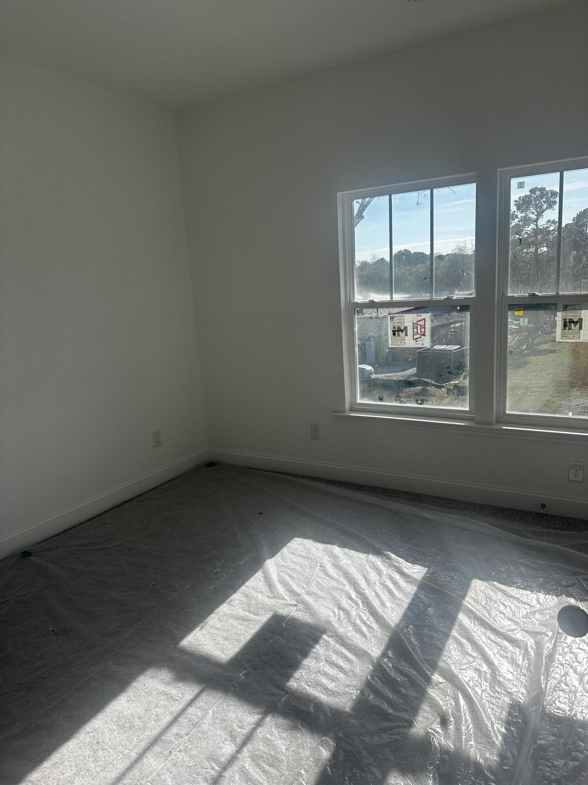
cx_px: 294
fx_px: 544
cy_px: 392
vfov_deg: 71.6
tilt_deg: -10.5
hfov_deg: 56.8
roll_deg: +3.6
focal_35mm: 24
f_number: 1.78
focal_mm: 6.86
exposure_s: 1/2732
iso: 80
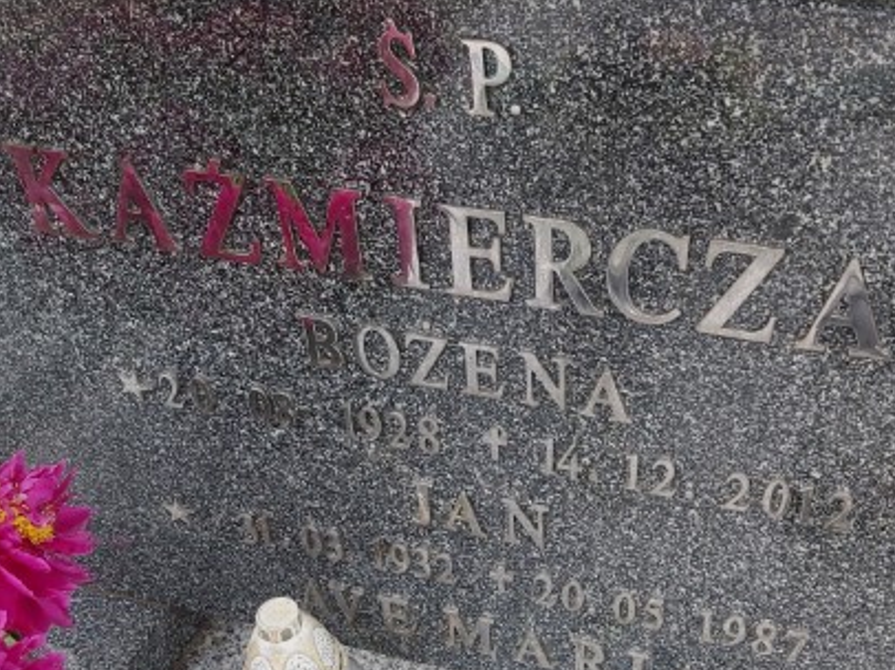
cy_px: 344
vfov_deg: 35.1
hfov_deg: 45.4
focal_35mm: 41
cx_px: 560
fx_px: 1059
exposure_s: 1/207
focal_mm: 3.92
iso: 64
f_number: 1.7
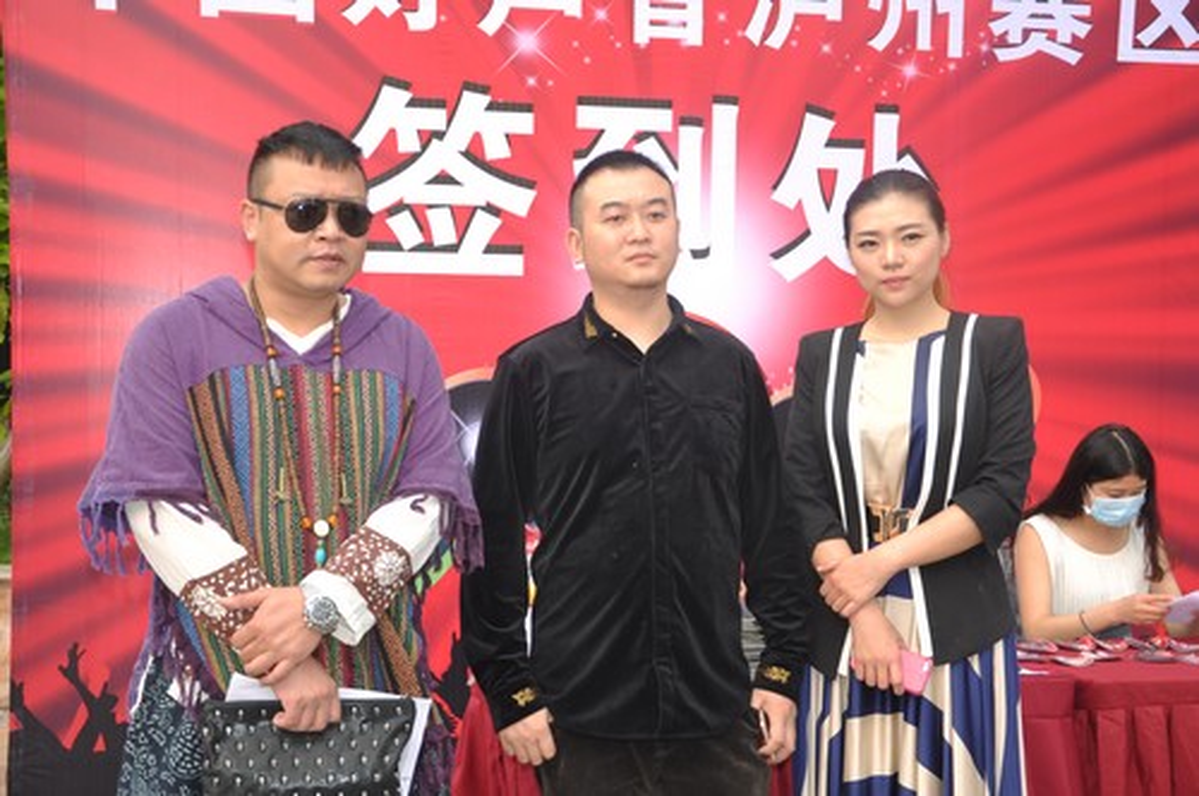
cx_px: 600
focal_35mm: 51
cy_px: 398
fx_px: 1696
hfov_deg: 38.9
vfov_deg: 26.4
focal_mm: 34
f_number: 4.2
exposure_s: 1/125
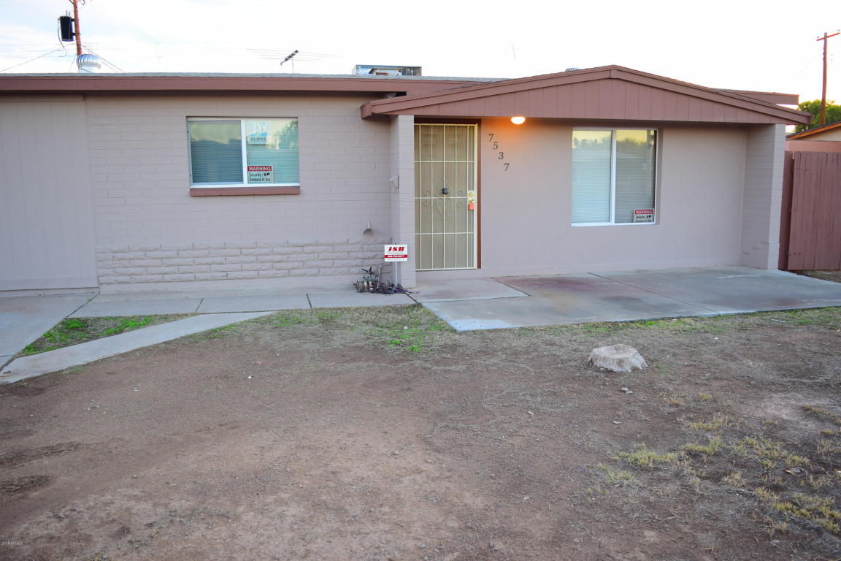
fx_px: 631
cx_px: 420
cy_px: 280
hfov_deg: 67.4
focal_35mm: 27
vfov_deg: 47.9
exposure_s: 1/30
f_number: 3.5
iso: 110
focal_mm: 18
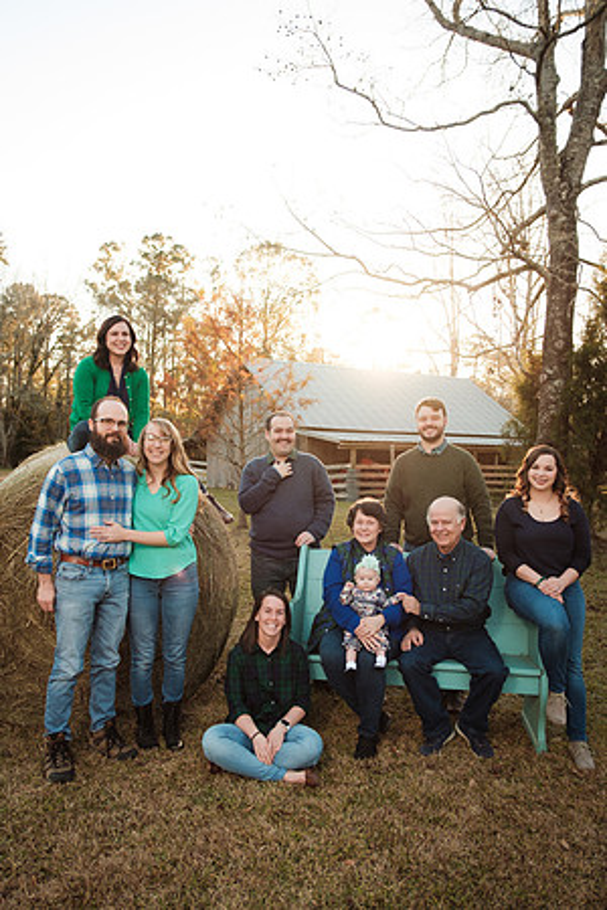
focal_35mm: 27
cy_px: 455
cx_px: 304
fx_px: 683
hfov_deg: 47.9
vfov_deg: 67.4
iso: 200
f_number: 2.8
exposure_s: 1/250
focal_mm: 18
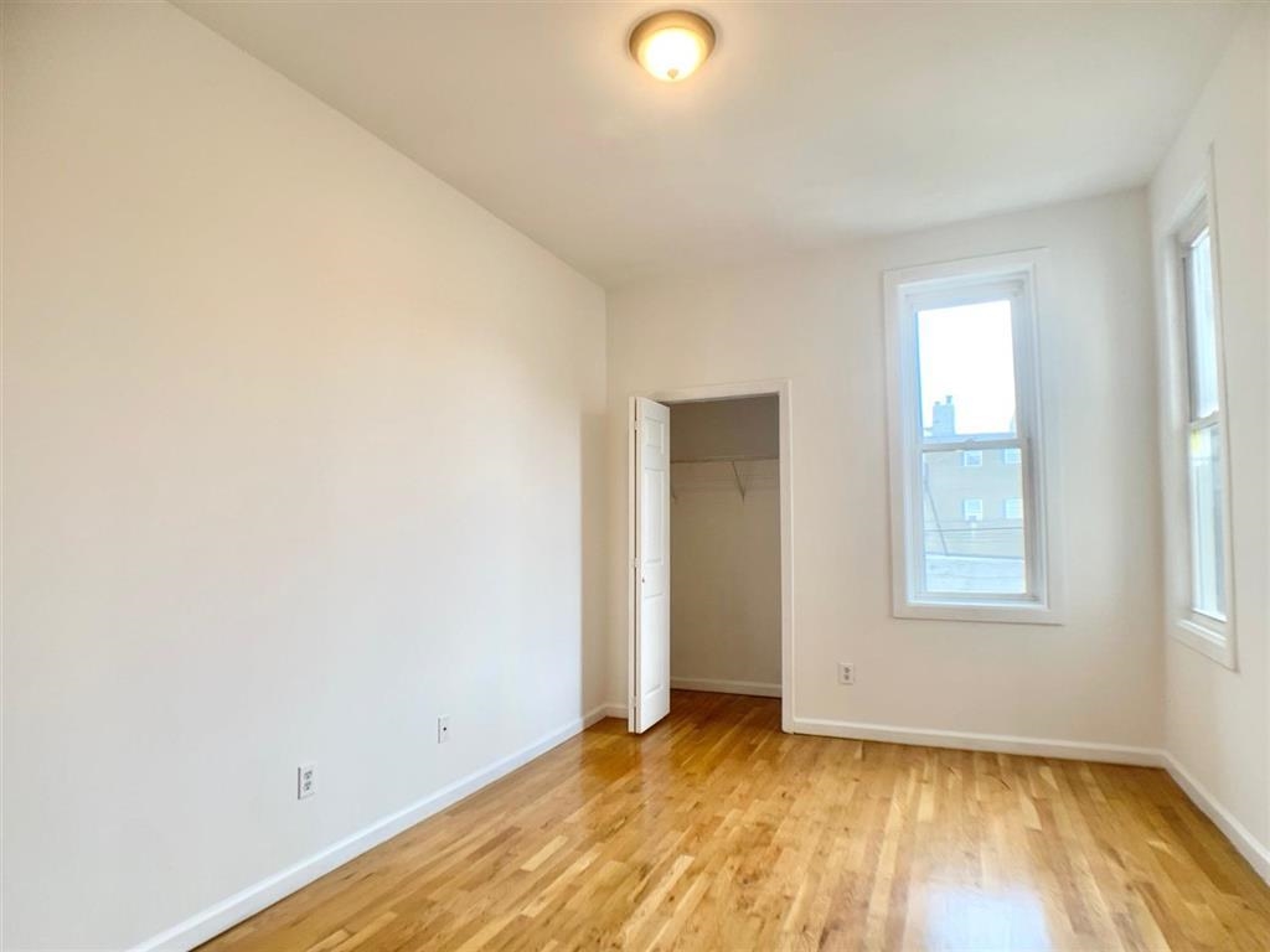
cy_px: 476
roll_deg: +0.0
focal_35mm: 26
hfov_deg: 67.3
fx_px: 954
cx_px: 635
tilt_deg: +3.5
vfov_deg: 53.1
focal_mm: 4.25
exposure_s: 1/60
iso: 50
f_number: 1.8
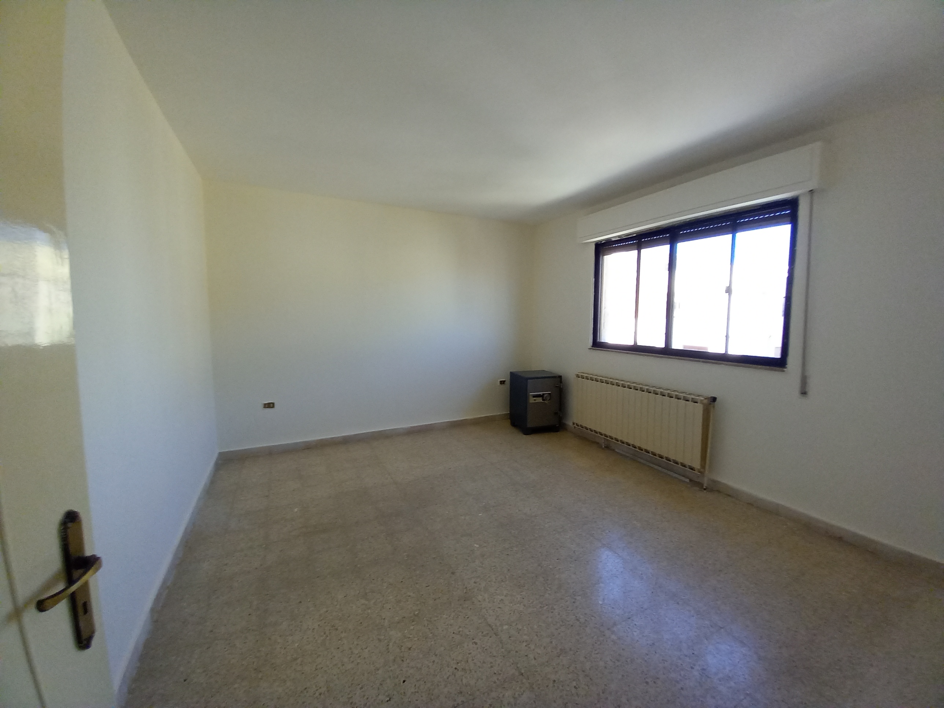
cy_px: 354
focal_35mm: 13
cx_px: 472
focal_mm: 1.13
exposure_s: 1/50
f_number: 2.2
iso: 64
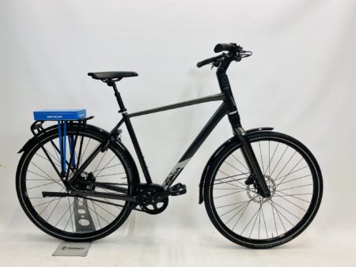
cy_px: 134
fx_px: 268
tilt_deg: -6.2
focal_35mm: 26
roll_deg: -1.0
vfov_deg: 53.1
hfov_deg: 67.3
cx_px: 178
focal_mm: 4.25
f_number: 1.8
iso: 40
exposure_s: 1/100
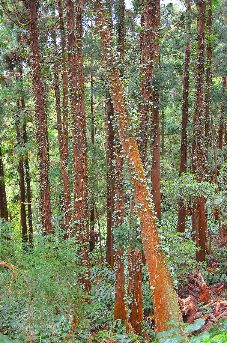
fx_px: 371
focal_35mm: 39
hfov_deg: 34.0
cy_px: 172
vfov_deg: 49.7
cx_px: 114
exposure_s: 1/60
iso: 900
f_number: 4.2
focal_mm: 26
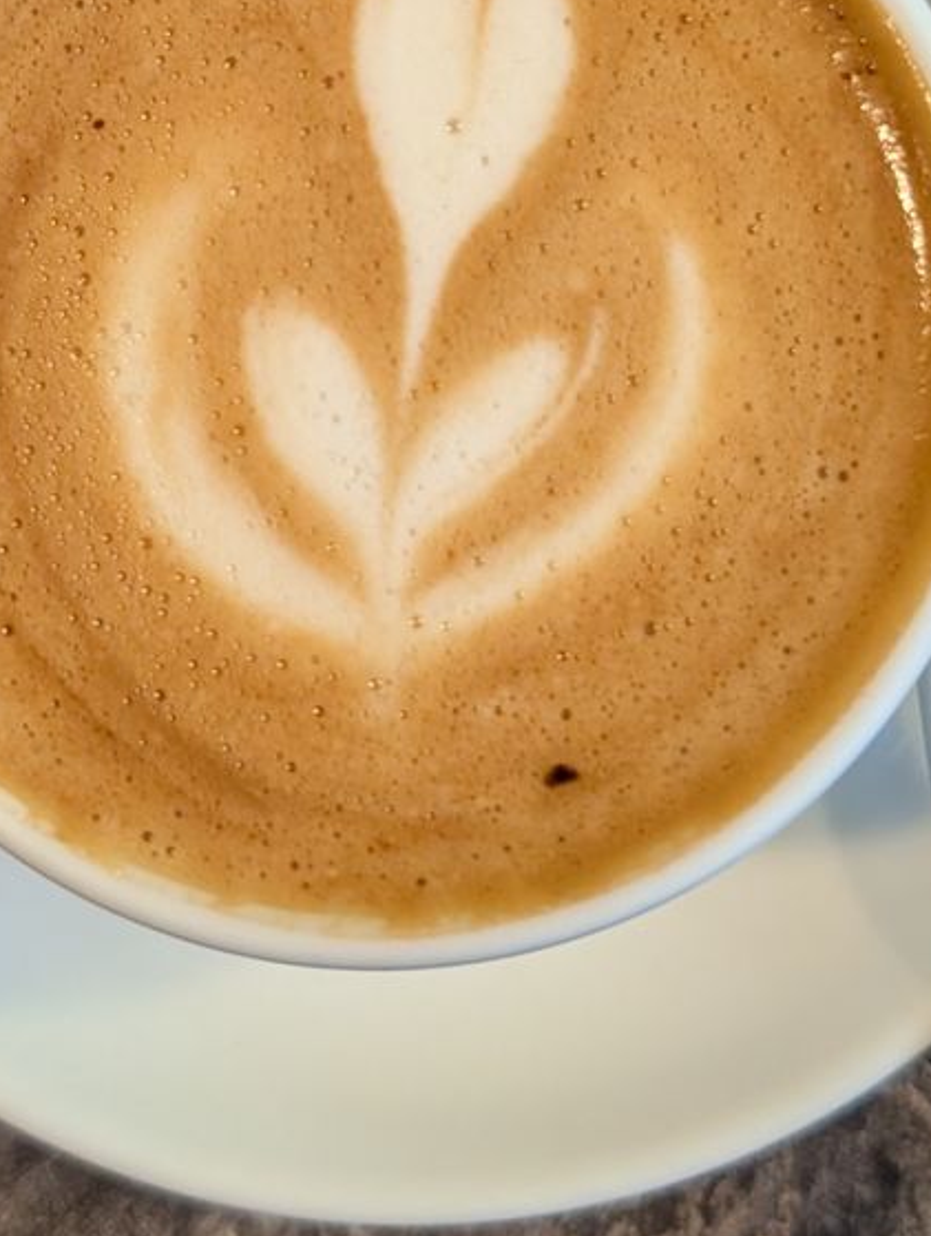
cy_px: 161
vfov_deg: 25.9
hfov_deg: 20.2
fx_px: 2611
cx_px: 436
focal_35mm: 73
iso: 322
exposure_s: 1/50
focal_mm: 6.9
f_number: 1.68
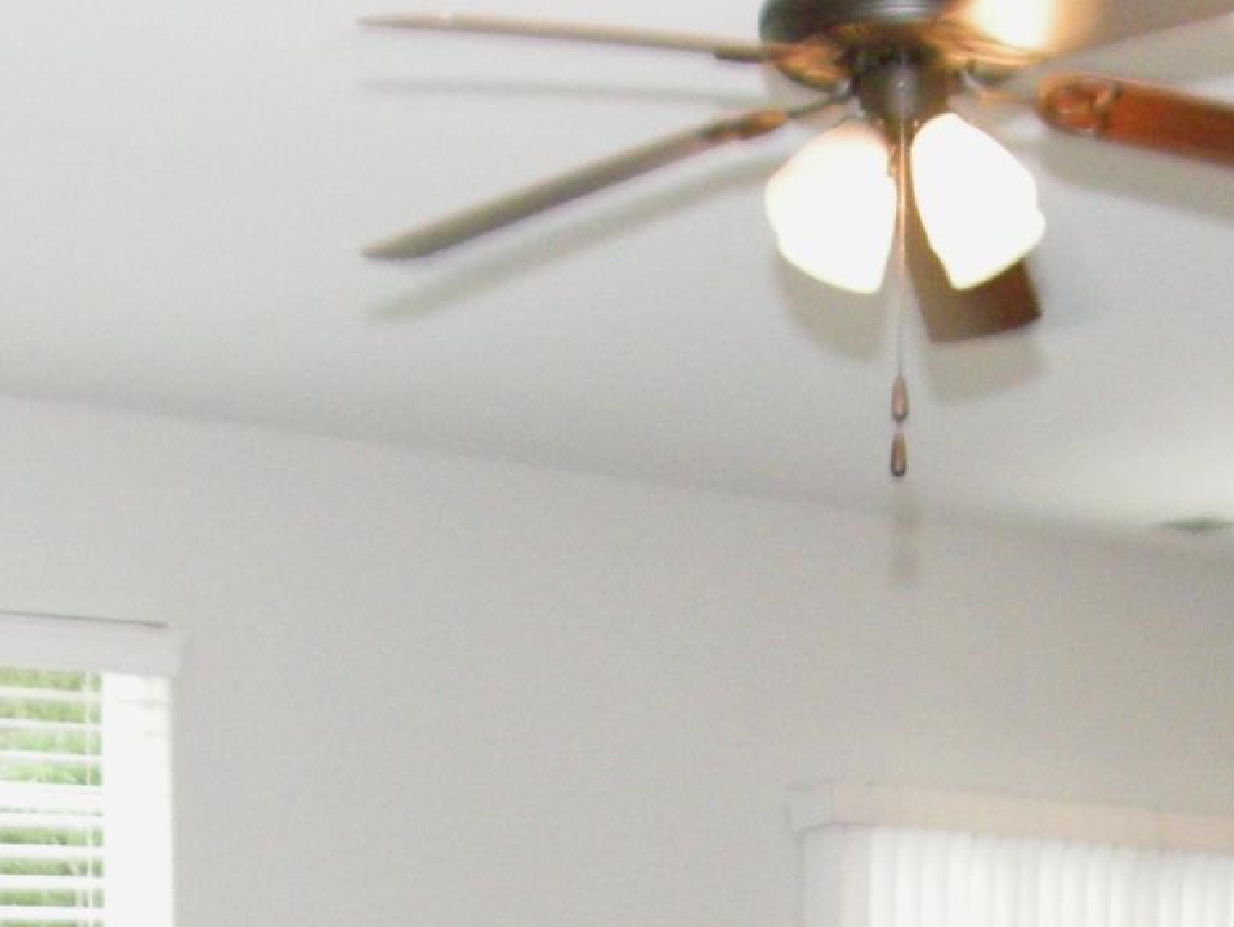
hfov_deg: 14.2
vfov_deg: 10.1
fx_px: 4957
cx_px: 778
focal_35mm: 139
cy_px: 1708
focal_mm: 7.5
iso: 354
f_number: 2.7
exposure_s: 1/60
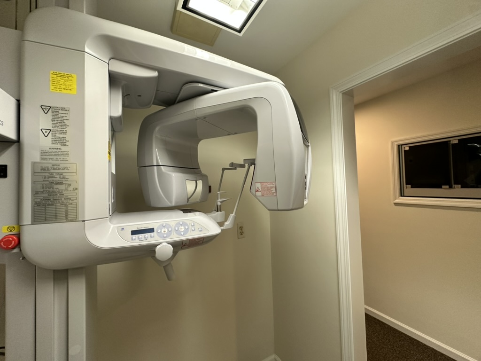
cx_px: 240
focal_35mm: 14
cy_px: 180
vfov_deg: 85.7
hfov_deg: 102.1
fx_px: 195
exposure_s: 1/60
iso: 160
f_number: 2.2
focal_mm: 2.22
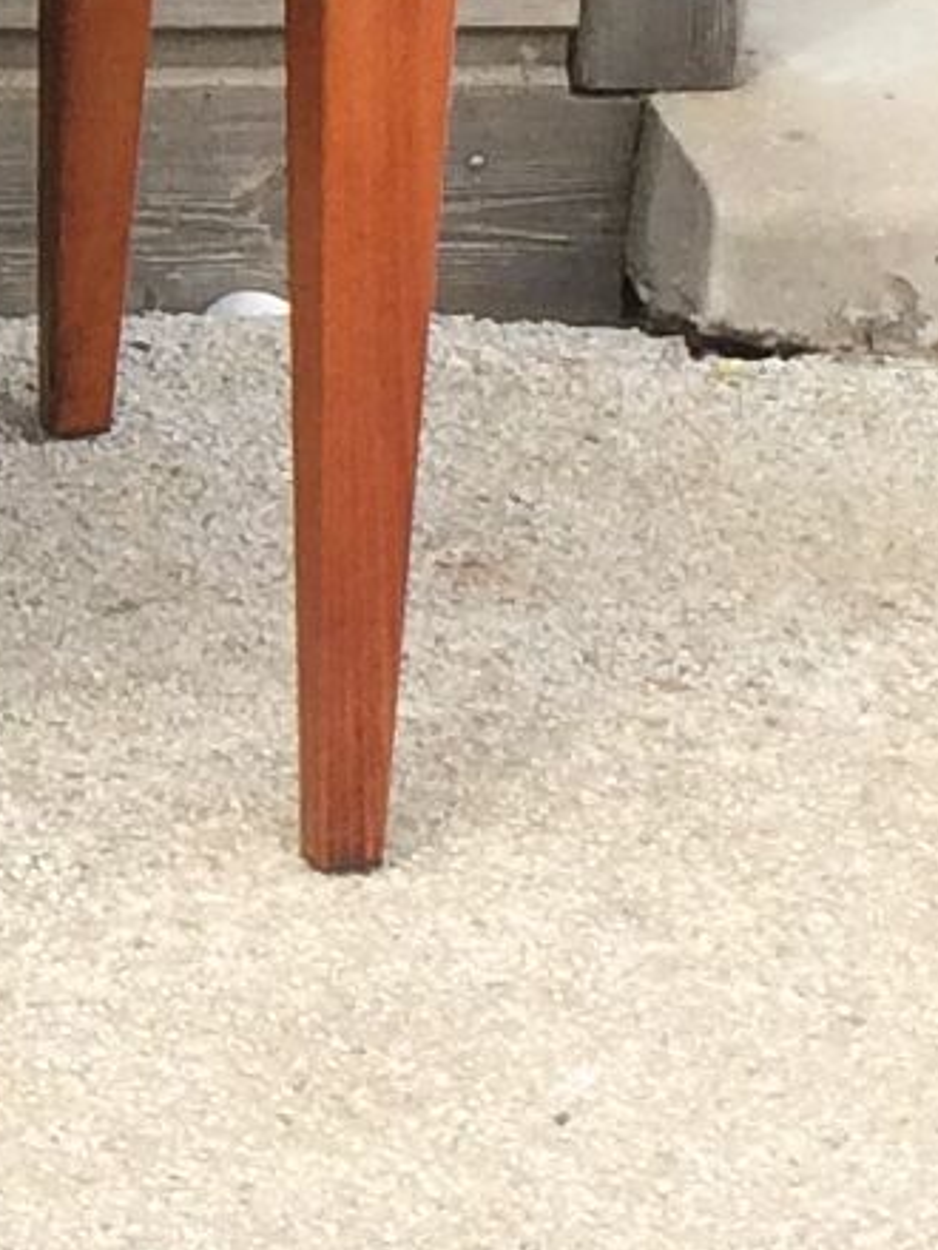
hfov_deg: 6.4
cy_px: -128
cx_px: -1657
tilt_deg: -16.7
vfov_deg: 9.1
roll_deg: +2.1
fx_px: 7768
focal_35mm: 215
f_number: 2.2
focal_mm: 4.15
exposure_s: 1/1140
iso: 32
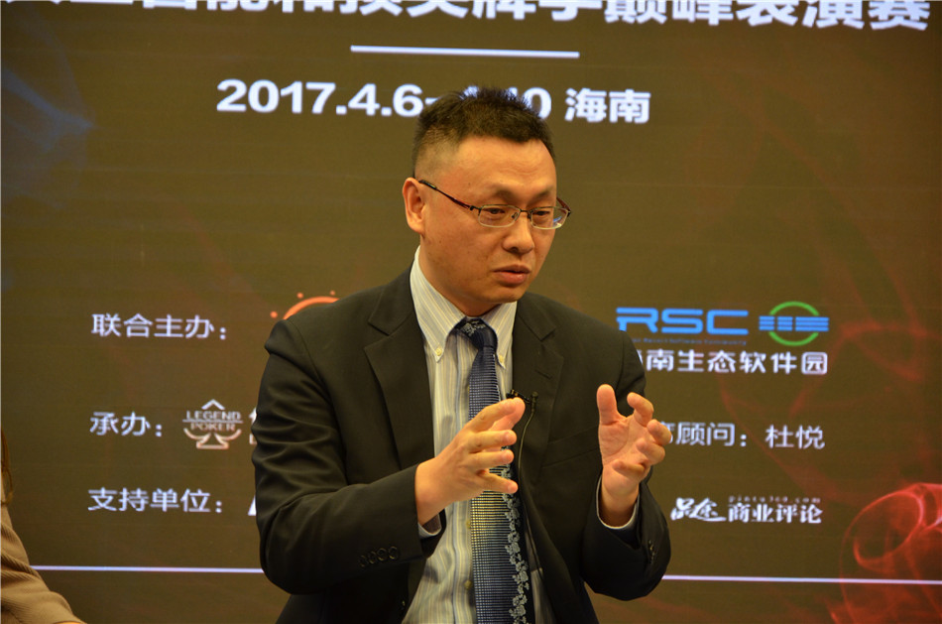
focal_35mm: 158
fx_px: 4112
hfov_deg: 13.1
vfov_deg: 8.7
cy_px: 312
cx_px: 471
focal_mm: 105
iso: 640
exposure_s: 1/60
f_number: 5.6
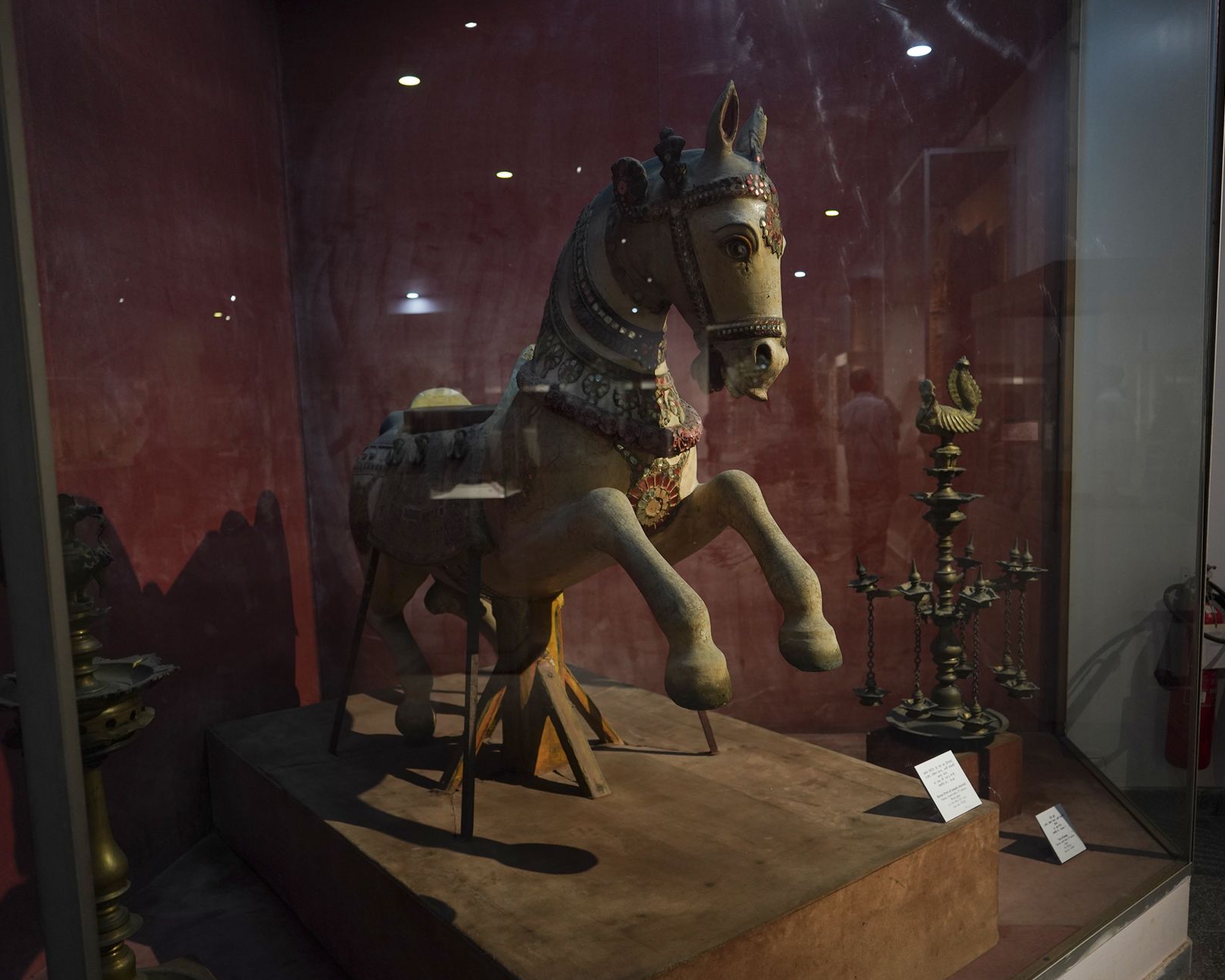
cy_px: 506
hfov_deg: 62.2
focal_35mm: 28
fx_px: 1015
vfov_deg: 51.5
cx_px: 644
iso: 800
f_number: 2.8
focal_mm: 24
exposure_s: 1/100
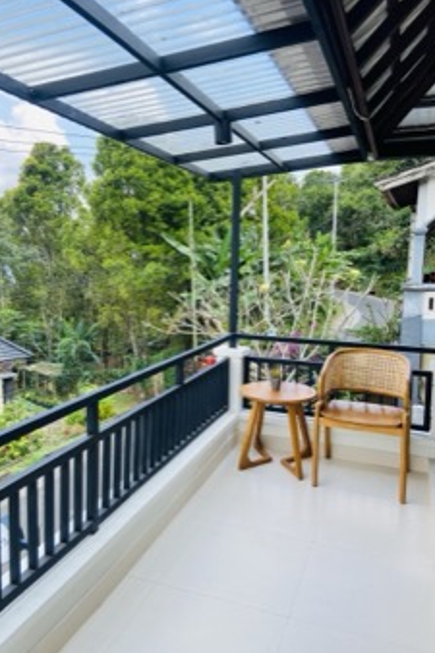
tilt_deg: -6.2
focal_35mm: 28
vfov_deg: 65.5
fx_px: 508
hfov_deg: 46.3
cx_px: 193
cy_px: 321
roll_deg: -0.5
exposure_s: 1/517
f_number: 1.8
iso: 32
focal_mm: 4.25
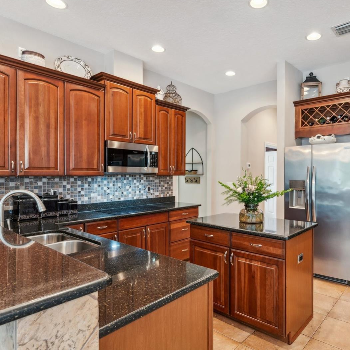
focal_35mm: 22
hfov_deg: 68.0
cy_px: 174
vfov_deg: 69.6
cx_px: 229
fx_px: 252
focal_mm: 17
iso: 320
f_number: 7.1
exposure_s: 1/2
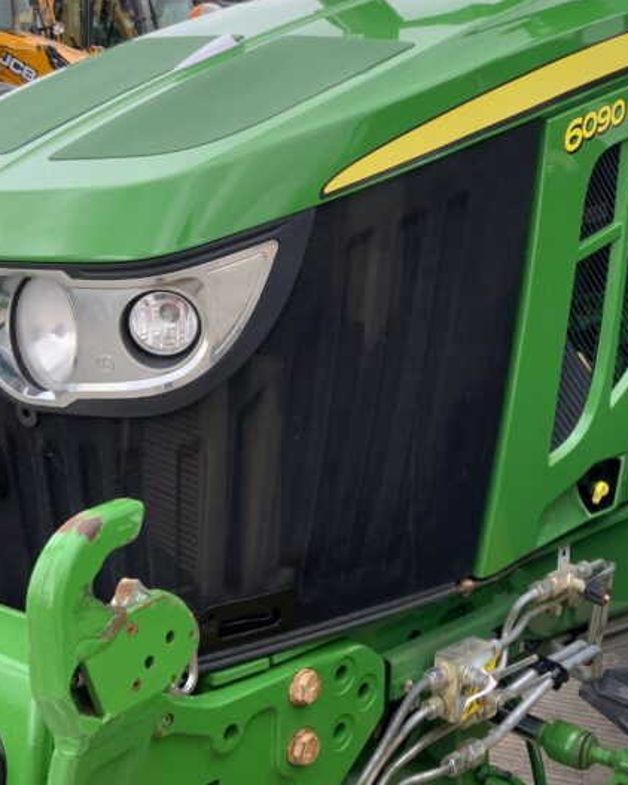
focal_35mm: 55
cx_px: 472
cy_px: 285
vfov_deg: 33.9
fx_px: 1277
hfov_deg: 27.2
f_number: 1.8
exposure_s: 1/450
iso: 16
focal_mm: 3
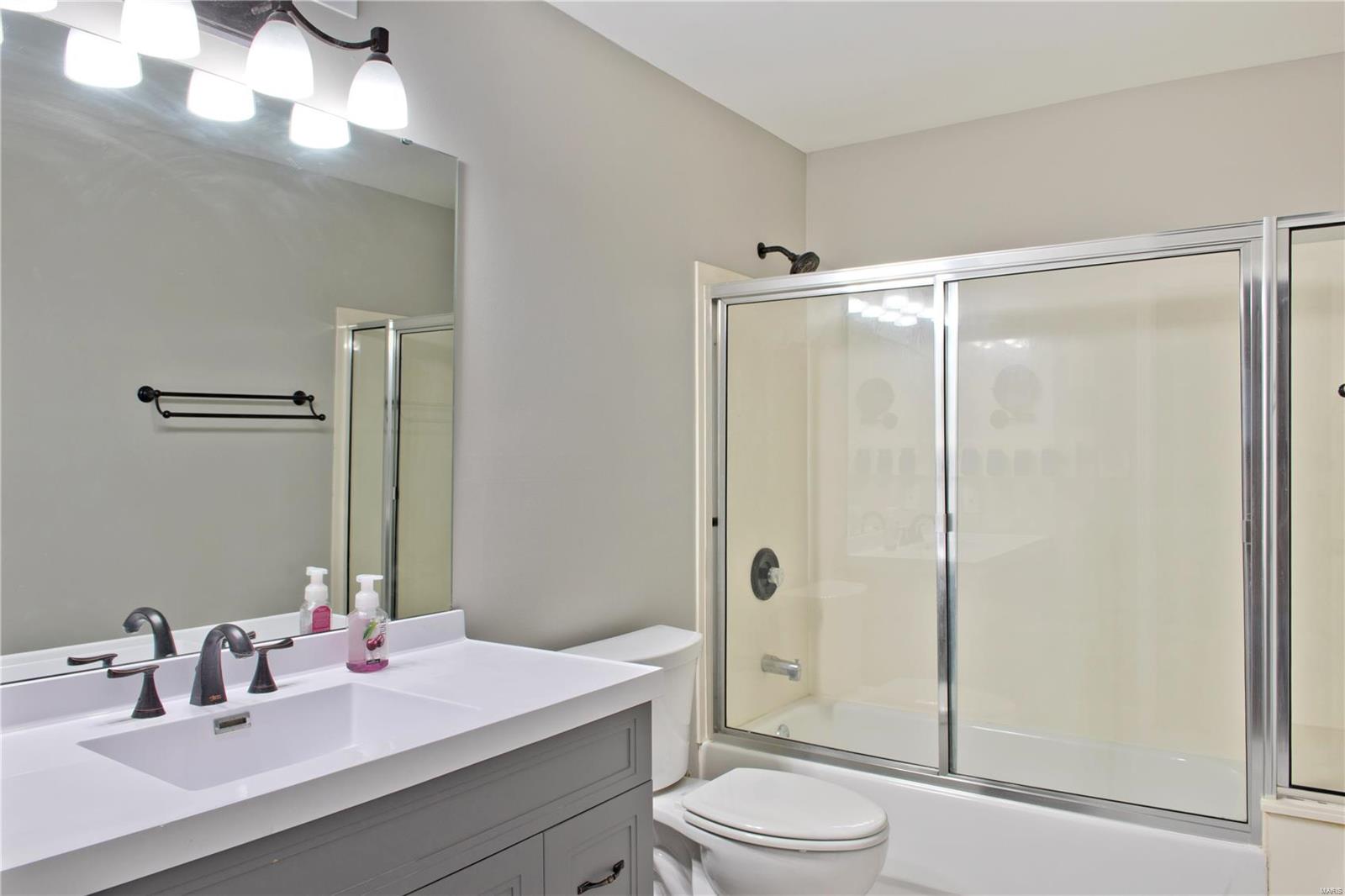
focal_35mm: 24
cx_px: 672
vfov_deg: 53.1
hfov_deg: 73.8
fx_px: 896
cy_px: 448
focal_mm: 24
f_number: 11
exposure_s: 1/5
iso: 100
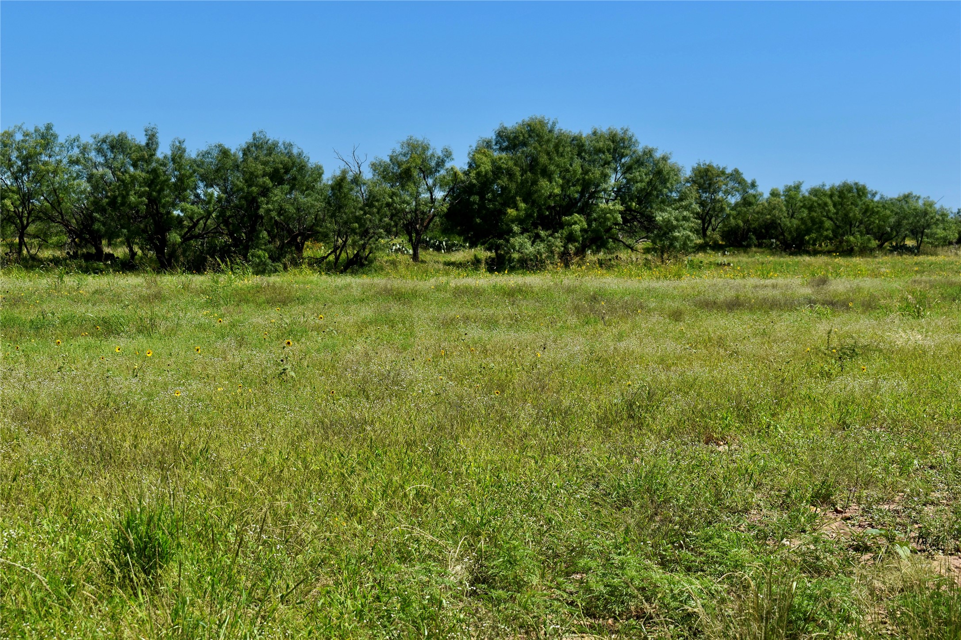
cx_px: 480
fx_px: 2202
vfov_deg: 16.6
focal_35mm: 82
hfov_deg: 24.6
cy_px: 320
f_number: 9
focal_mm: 55
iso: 100
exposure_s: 1/320
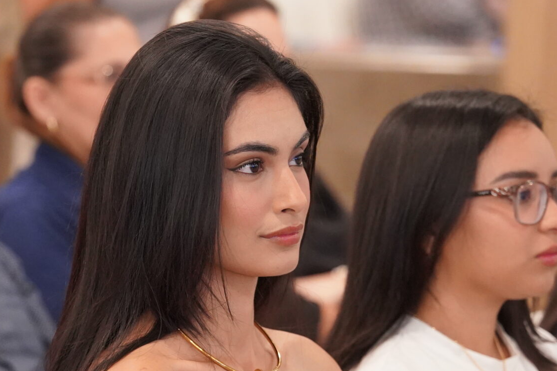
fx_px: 4347
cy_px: 308
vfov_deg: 4.9
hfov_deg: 7.3
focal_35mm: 281
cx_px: 168
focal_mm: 123
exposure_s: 1/160
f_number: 4
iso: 6400
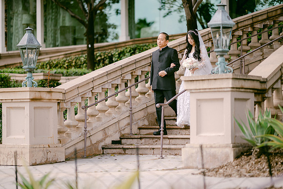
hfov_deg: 19.2
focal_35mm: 106
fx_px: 835
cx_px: 142
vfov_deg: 12.9
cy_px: 94
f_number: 1.4
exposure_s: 1/6400
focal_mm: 105
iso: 200
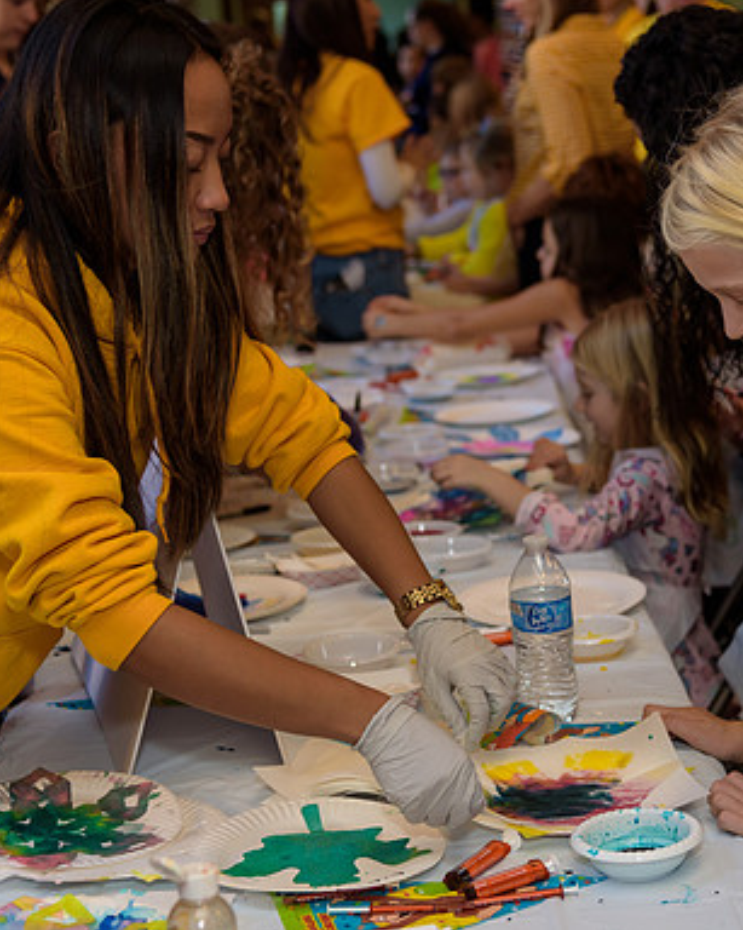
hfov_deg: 19.6
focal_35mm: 78
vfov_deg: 24.4
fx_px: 2145
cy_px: 464
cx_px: 496
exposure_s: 1/125
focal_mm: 55
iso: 400
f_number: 4
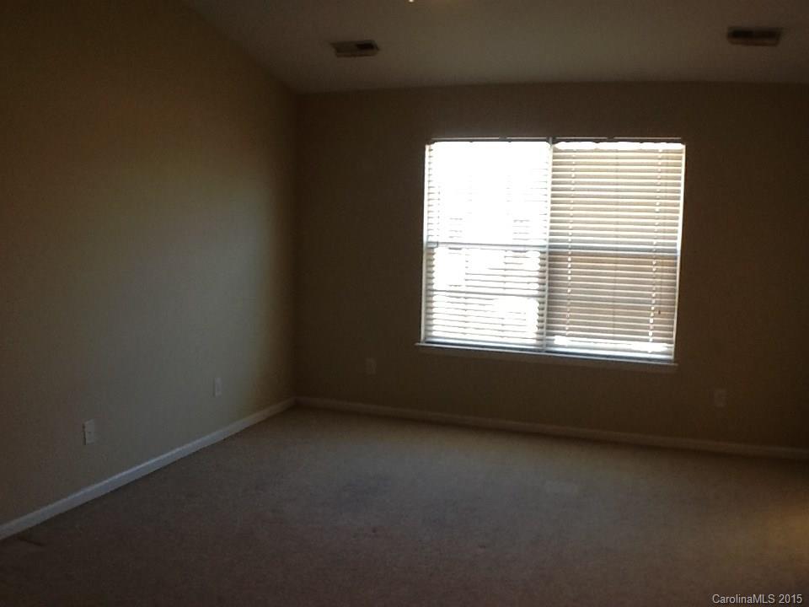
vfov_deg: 32.9
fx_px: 1028
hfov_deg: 42.9
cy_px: 304
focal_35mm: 44
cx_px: 404
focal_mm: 2.03
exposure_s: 1/30
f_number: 2.4
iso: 40
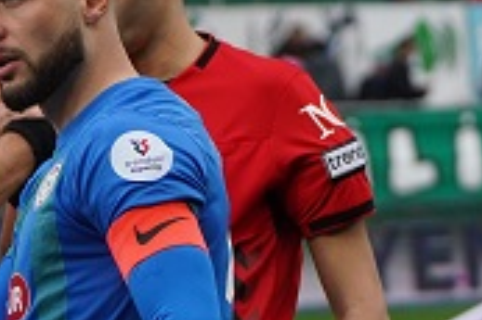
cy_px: 390
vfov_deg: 2.5
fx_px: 7250
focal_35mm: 542
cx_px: -125
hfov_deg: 3.8
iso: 1600
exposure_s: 1/2000
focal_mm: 130
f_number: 5
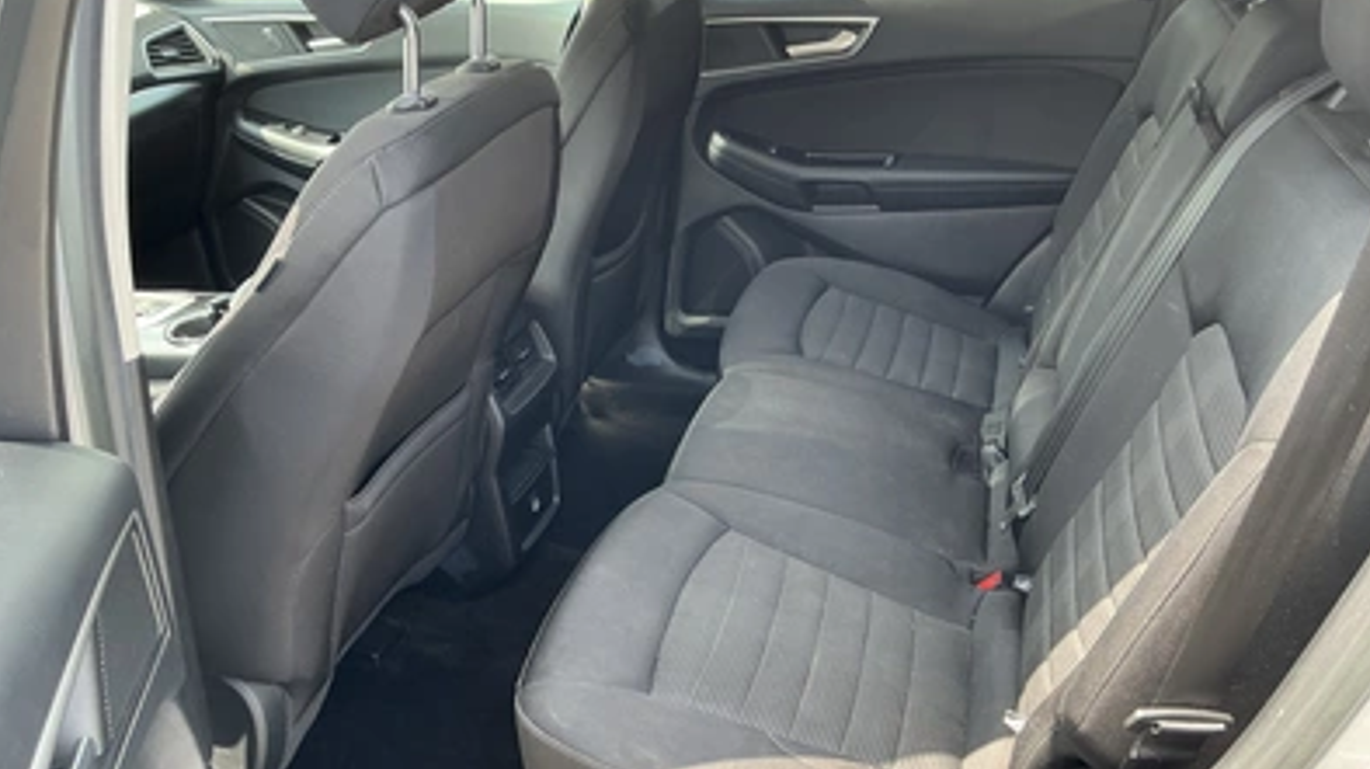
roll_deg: -0.2
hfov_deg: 62.7
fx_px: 1125
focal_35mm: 31
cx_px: 688
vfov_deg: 37.6
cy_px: 442
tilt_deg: -28.8
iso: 64
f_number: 1.8
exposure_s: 1/122
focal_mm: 3
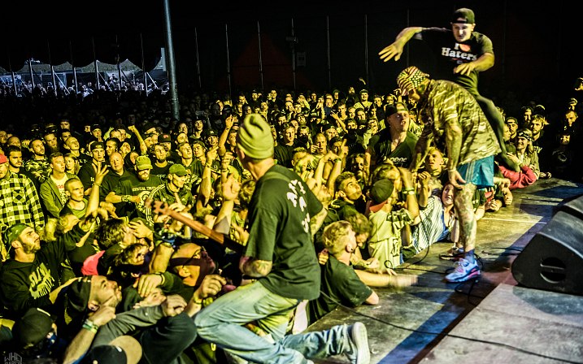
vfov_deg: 29.9
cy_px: 182
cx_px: 291
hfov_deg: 46.2
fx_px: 683
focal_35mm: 43
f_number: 2.8
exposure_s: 1/100
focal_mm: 42
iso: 1600
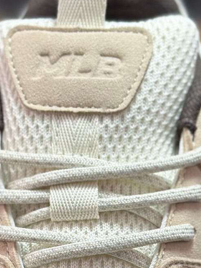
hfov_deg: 9.8
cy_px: 298
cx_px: 91
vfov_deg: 12.8
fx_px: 1169
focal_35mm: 151
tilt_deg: -55.3
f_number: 1.78
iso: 80
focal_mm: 6.86
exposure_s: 1/1565
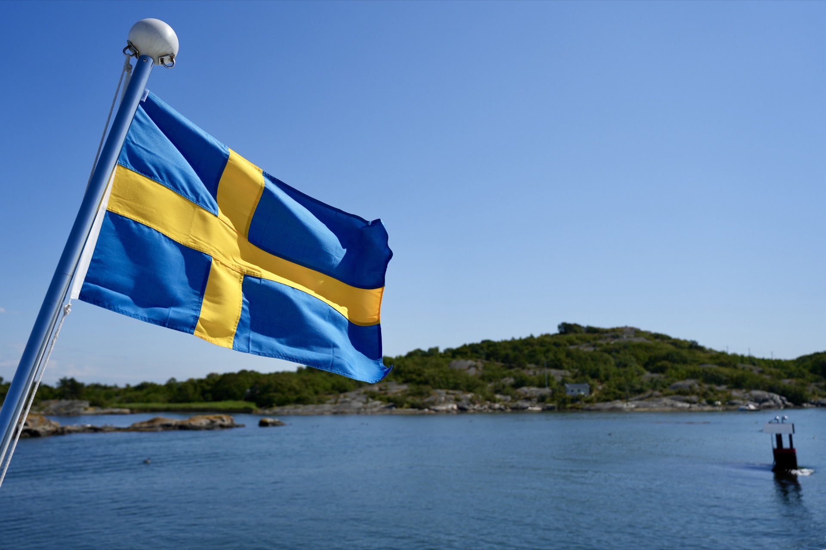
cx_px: 413
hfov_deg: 60.3
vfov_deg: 42.3
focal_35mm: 31
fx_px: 711
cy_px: 275
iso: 100
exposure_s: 1/2500
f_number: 3.5
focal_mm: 31
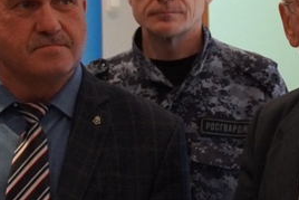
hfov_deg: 13.3
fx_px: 1255
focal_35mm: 151
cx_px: 345
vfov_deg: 9.1
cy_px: 34
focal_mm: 36
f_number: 4.5
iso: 6400
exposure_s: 1/125
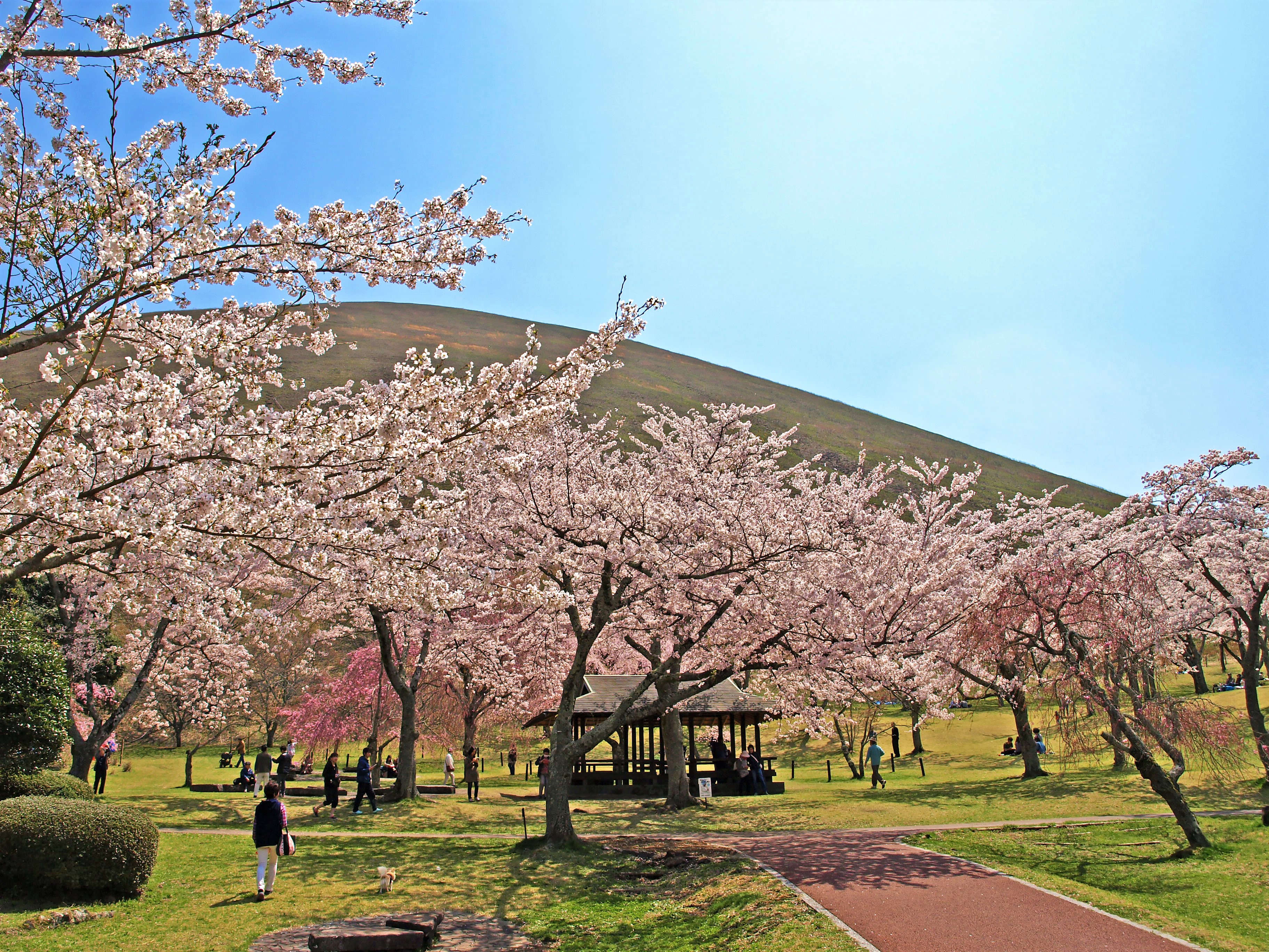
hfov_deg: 63.4
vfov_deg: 49.7
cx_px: 634
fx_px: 1026
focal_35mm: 28
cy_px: 476
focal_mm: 14
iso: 100
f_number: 8
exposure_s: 1/500
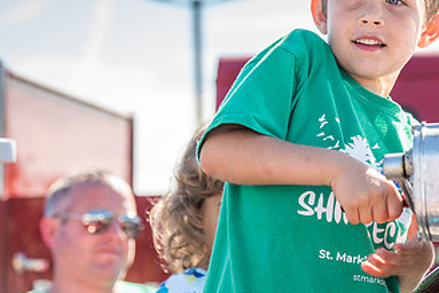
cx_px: 383
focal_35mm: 198
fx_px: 2415
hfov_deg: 10.3
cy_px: 73
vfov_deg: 6.9
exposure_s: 1/250
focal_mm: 112
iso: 125
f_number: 5.6
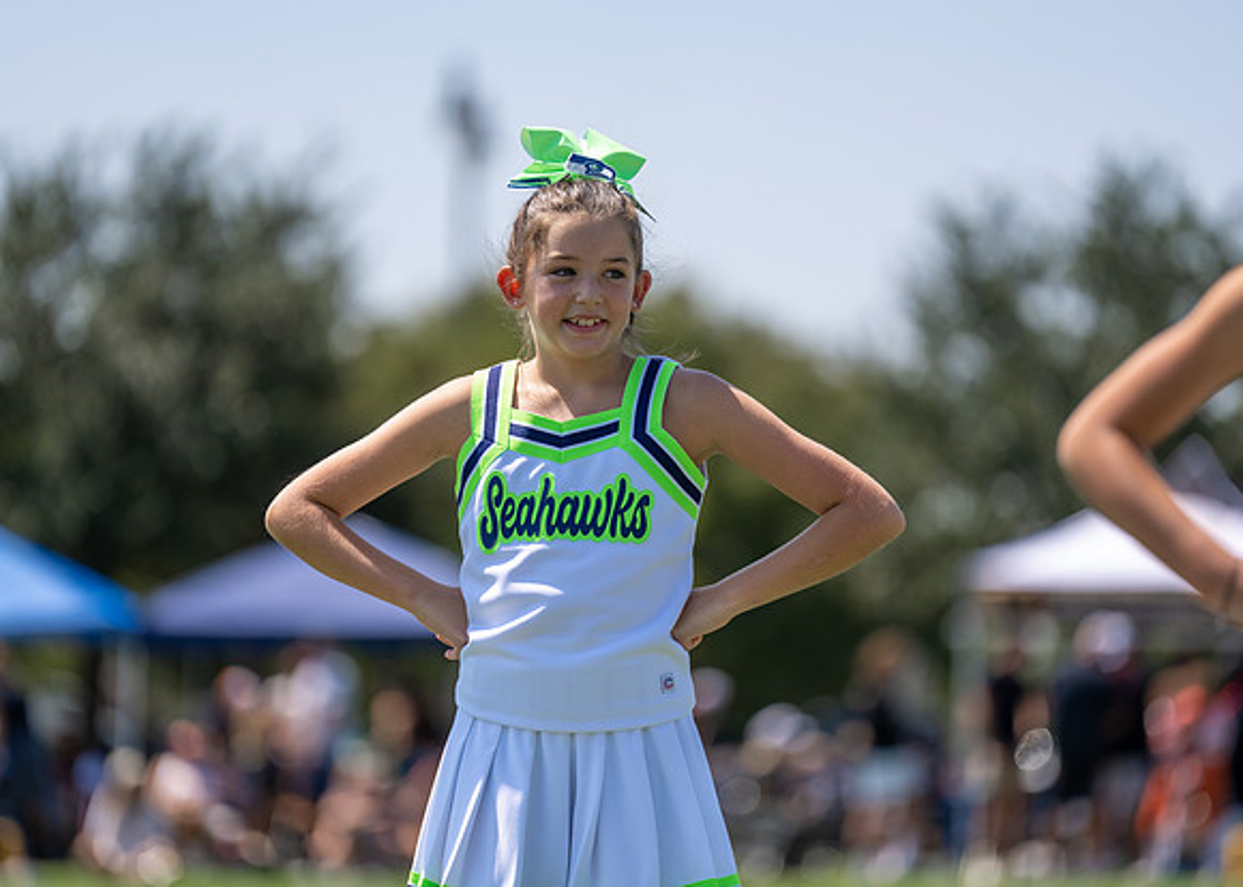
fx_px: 7464
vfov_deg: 6.8
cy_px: 444
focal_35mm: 211
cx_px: 622
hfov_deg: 9.5
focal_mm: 200
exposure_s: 1/1600
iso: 100
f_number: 2.8
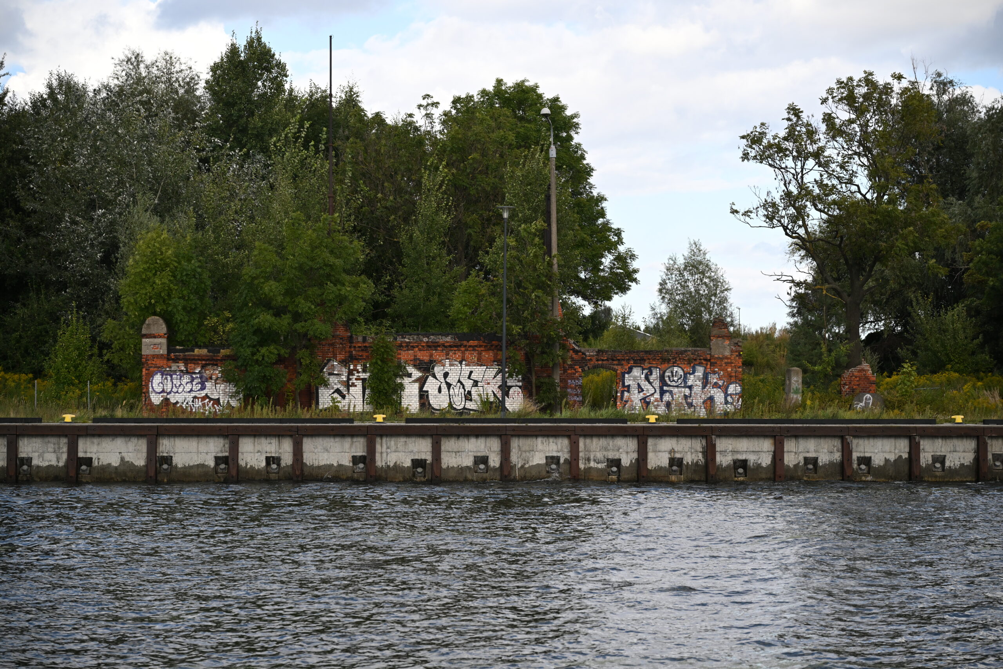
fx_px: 1978
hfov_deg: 28.5
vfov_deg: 19.2
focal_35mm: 71
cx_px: 502
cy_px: 334
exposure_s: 1/2000
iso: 400
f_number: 4
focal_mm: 71
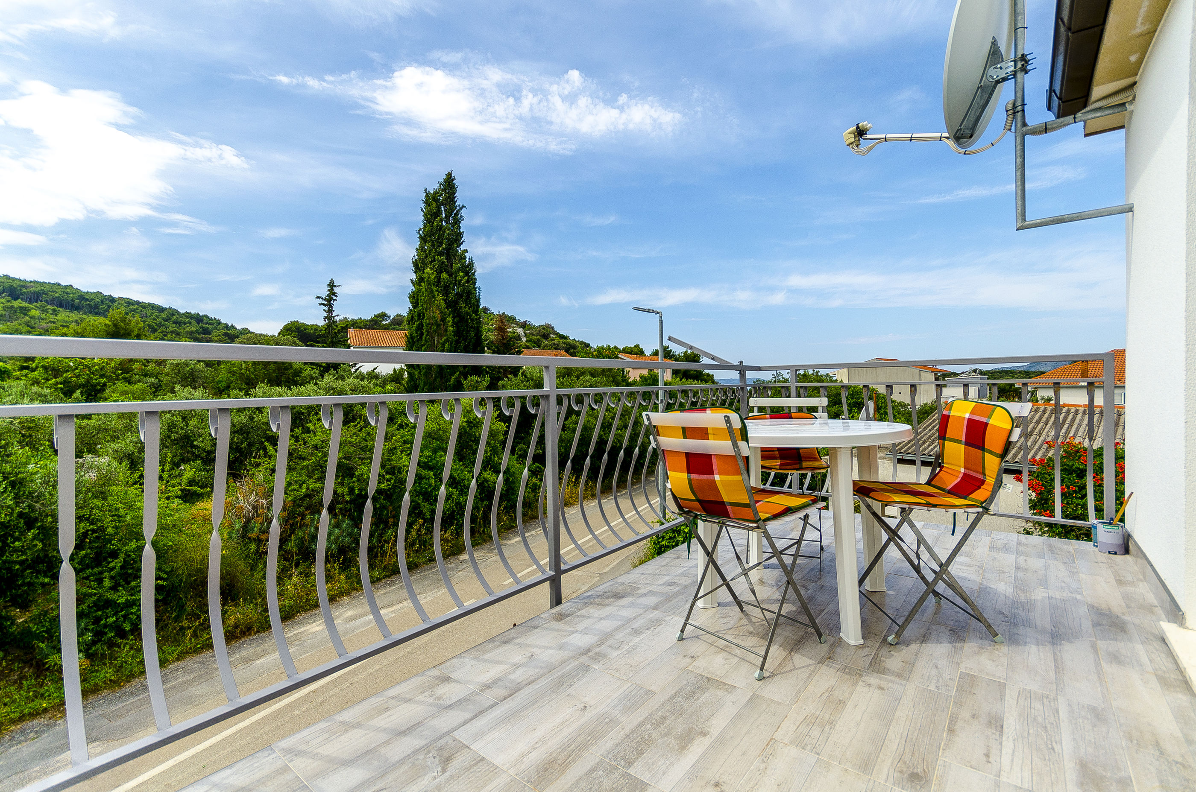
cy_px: 396
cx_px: 598
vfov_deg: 77.1
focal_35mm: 15
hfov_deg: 100.5
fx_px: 497
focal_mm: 10
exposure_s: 1/800
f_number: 6.3
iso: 100
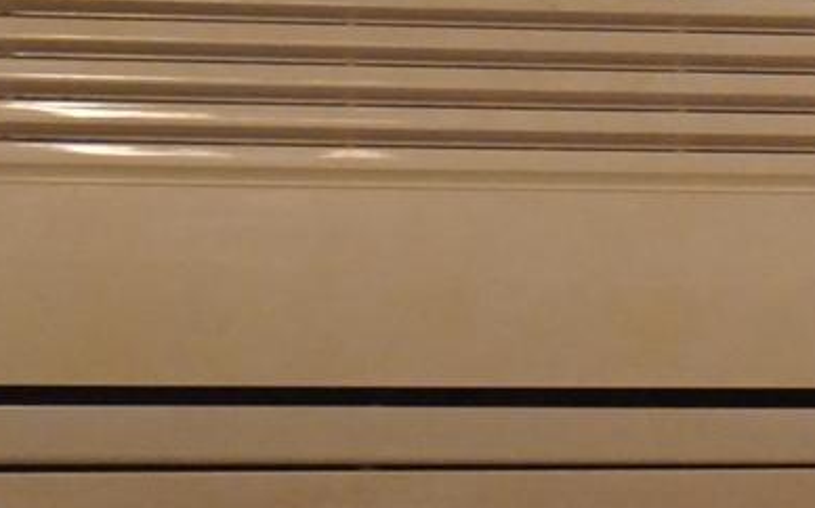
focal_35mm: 218
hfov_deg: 9.5
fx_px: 4832
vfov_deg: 6.0
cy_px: 22
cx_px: 1082
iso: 2500
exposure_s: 1/60
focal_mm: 27
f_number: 4.5
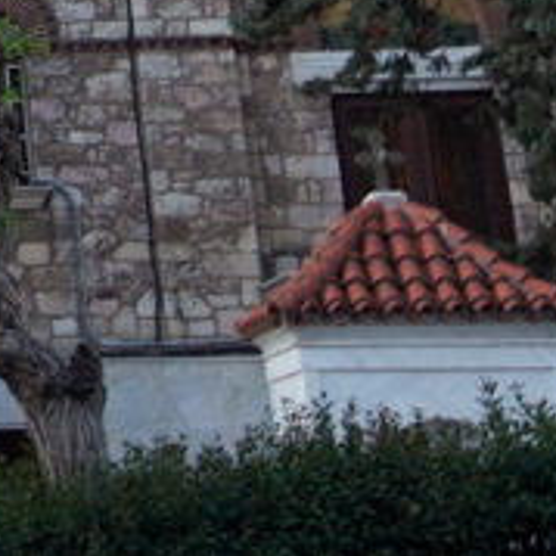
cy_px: -502
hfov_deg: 10.9
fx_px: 2653
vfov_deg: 11.0
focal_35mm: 146
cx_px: -544
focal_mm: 30
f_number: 3.5
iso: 320
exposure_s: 1/160
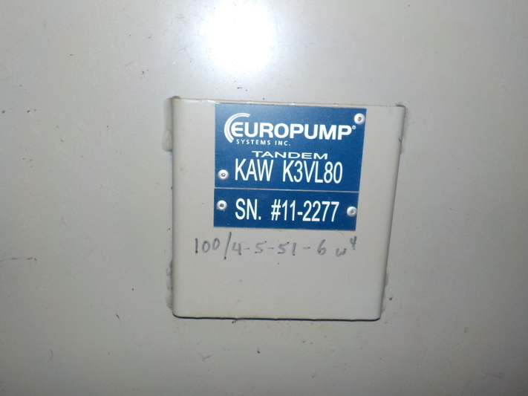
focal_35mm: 30
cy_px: 198
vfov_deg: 46.8
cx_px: 264
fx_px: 458
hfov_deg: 60.0
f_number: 3.3
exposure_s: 1/30
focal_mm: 4.1
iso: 200
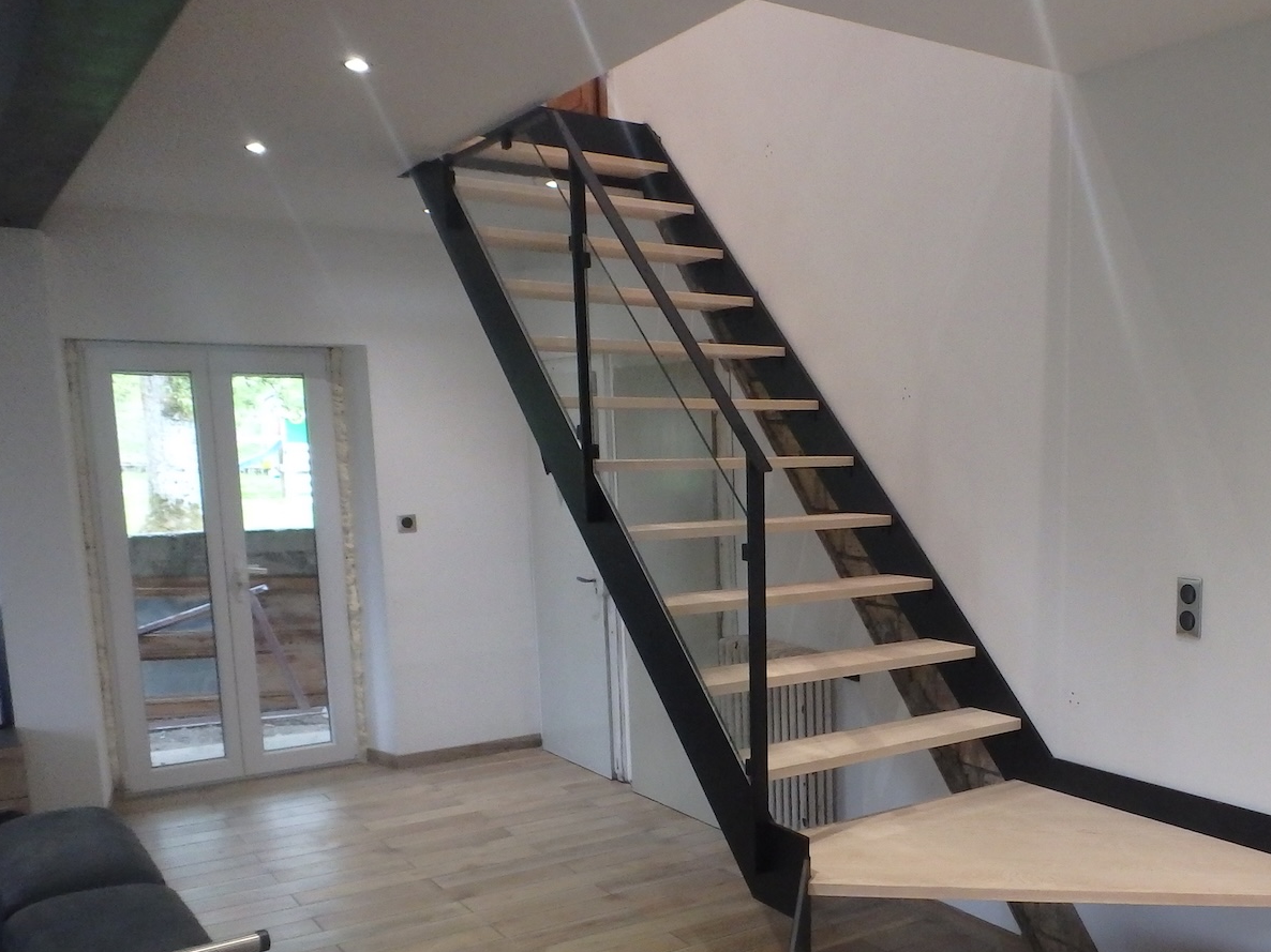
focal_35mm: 34
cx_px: 954
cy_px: 664
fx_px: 1248
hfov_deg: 51.6
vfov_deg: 41.0
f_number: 3.5
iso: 500
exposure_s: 1/30
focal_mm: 3.7
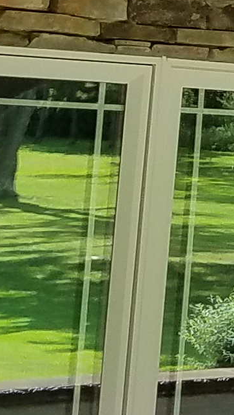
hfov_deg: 5.2
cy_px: 68
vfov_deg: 12.1
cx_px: 1210
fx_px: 1952
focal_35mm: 177
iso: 40
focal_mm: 4.2
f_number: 1.7
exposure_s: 1/137
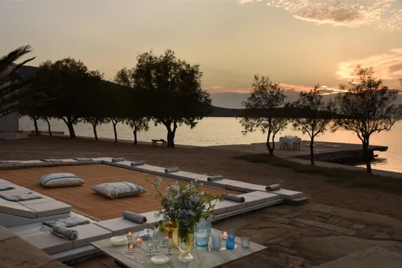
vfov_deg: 41.1
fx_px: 357
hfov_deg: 58.7
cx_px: 201
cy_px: 134
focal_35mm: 32
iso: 640
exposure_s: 1/200
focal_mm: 32
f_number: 10
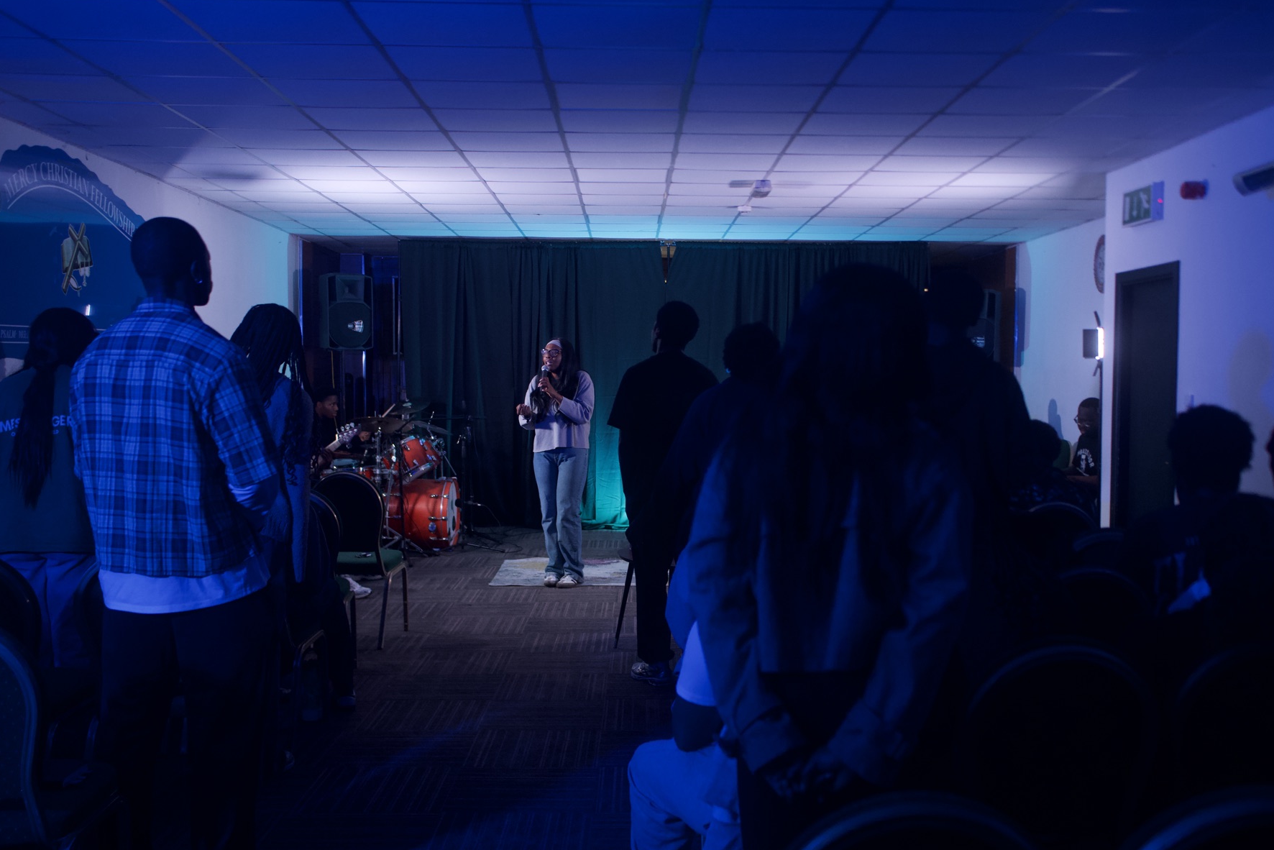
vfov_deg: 34.2
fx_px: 1380
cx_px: 685
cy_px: 442
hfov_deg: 49.5
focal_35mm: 39
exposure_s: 1/160
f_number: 2.8
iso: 3200
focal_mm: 36
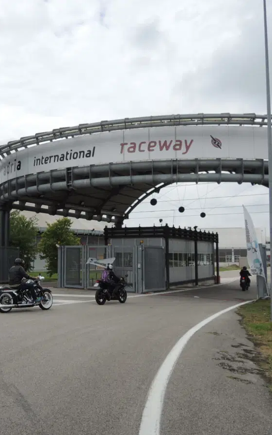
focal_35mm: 34
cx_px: 51
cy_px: 218
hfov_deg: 35.9
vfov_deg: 56.7
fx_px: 403
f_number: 2.8
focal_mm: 4.3
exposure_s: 1/1250
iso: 100
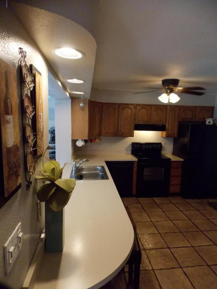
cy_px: 144
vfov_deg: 73.9
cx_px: 108
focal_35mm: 23
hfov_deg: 58.9
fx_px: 192
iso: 400
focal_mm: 4
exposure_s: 1/60
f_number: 3.1
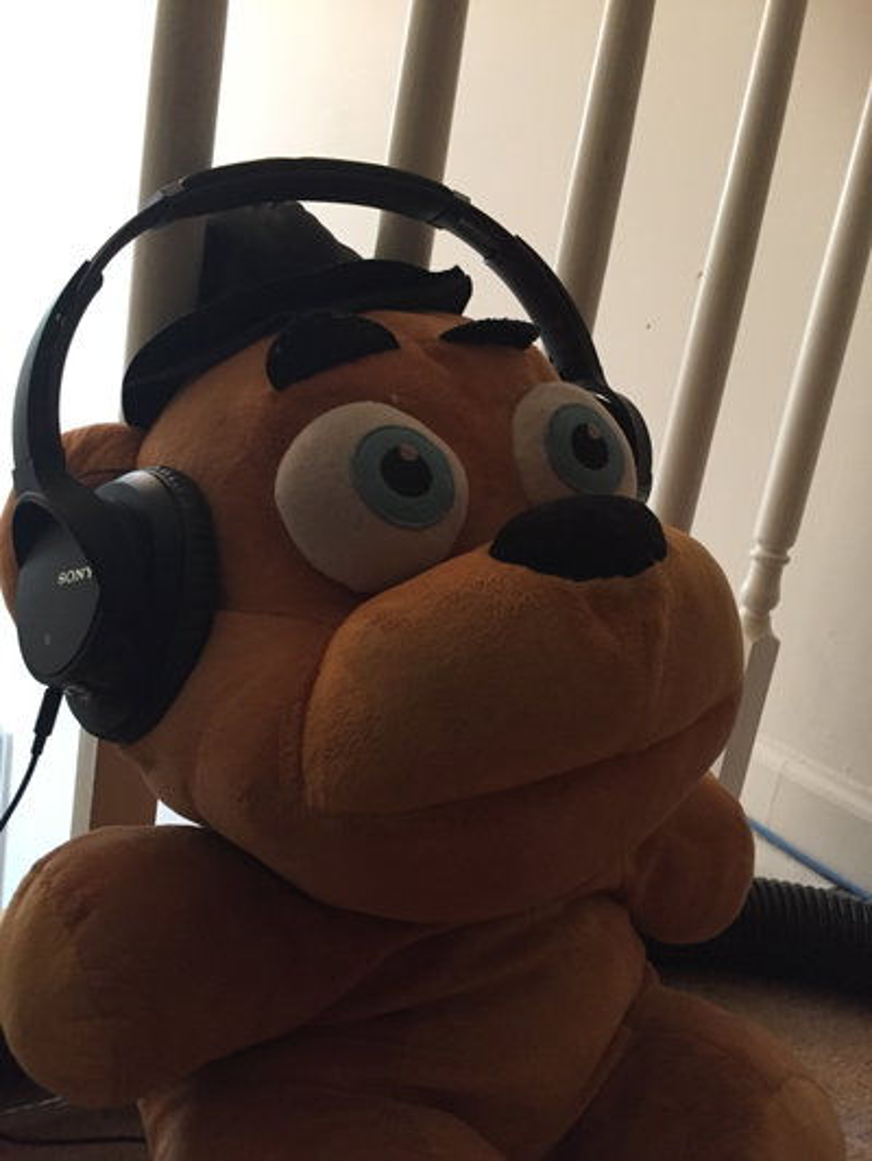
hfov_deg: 48.2
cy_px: 580
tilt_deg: -13.0
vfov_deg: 61.6
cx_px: 436
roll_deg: -9.4
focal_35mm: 29
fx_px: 974
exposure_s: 1/30
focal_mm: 4.15
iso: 250
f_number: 2.2
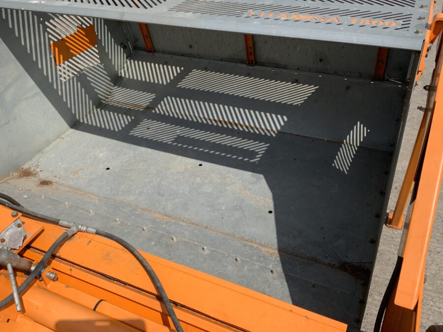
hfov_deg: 55.3
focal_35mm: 33
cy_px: 153
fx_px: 422
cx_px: 205
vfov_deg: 42.9
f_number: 1.8
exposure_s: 1/2227
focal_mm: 3
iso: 16
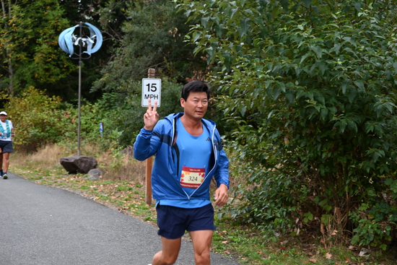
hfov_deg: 28.8
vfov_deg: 19.5
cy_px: 132
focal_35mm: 70
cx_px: 198
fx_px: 772
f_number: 6
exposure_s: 1/125
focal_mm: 70
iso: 800
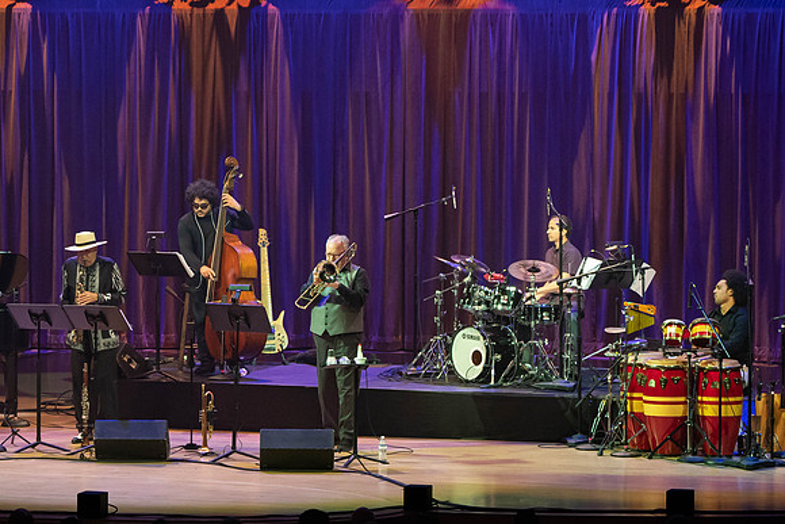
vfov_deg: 8.1
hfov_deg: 12.1
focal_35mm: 169
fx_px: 3696
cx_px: 269
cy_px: 220
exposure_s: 1/200
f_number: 5.6
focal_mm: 100
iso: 3200
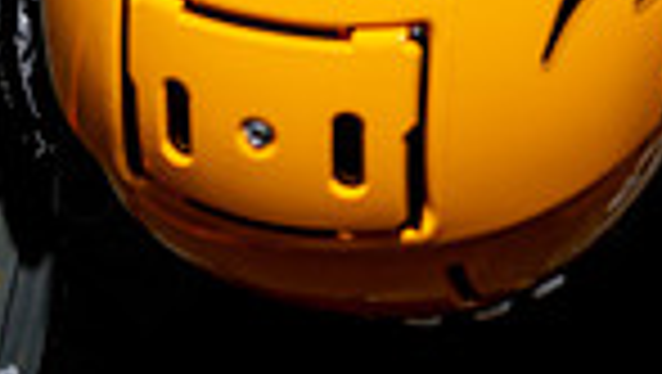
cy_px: -500
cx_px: 491
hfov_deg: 14.2
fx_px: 2653
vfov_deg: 7.6
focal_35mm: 151
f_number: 8
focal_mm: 47
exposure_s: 1/125
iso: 100
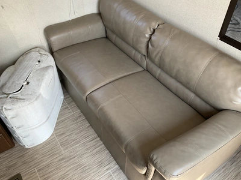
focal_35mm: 29
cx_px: 120
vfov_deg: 48.2
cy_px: 90
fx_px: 202
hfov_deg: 61.7
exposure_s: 1/122
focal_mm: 3
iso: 32
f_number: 1.8
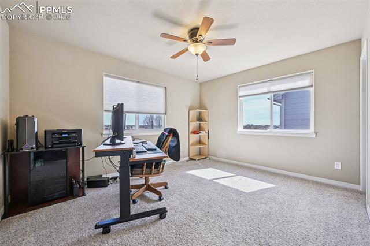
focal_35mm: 14
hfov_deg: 104.3
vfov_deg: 81.1
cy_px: 123
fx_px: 144
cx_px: 185
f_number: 11
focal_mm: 14
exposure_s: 1/15
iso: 320
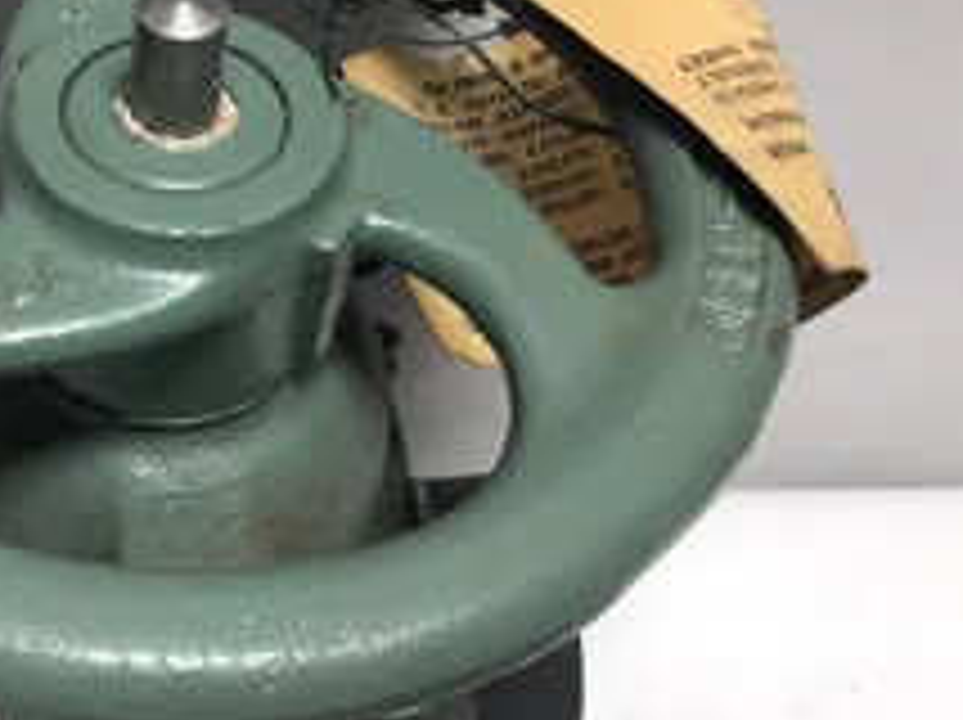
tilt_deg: -50.0
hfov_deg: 32.2
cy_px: 216
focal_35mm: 58
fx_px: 1612
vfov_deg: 25.0
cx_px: 166
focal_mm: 3.3
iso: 50
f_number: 2.4
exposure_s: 1/120
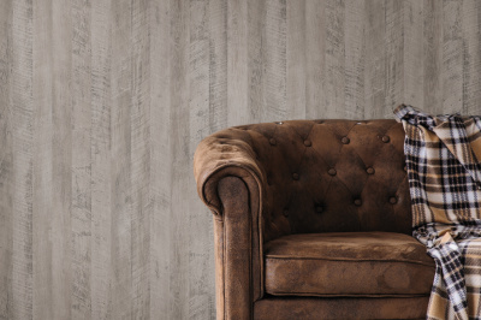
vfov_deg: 10.7
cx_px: 240
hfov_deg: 16.1
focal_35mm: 128
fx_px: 1702
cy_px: 160
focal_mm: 85
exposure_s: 1/250
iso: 200
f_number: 4
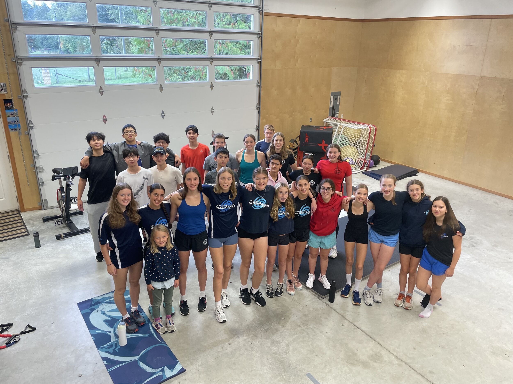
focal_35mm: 26
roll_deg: -1.1
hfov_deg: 67.3
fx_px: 385
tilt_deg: -21.1
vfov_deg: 53.1
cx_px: 256
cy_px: 192
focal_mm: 4.2
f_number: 1.6
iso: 100
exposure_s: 1/120
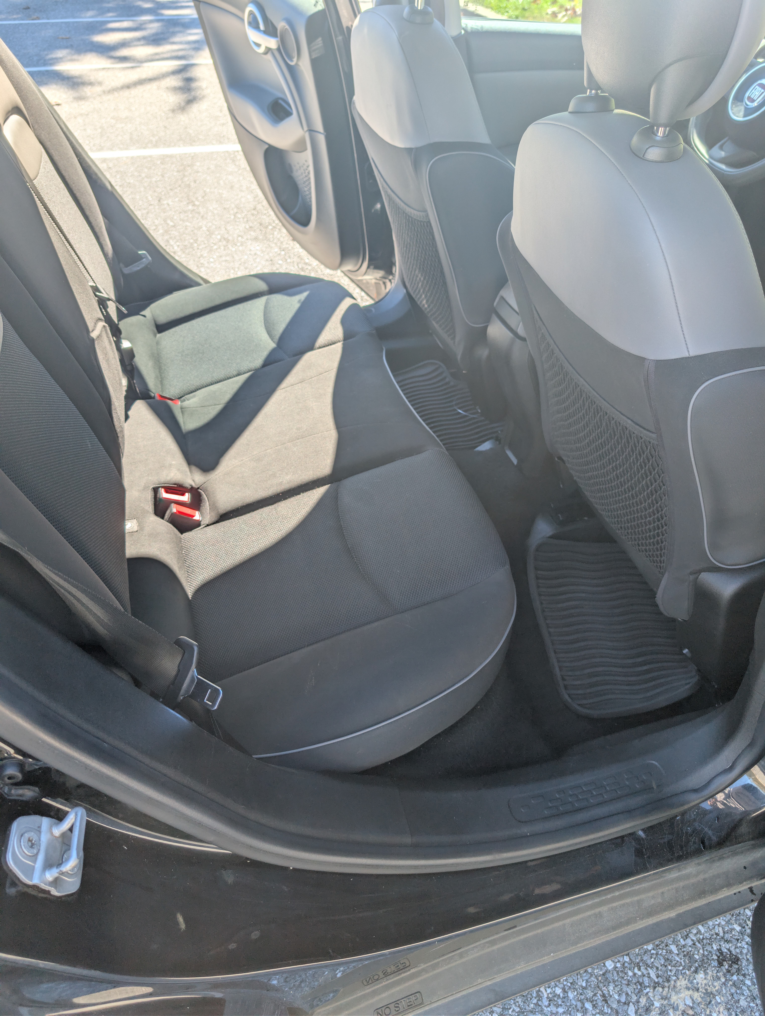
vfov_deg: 71.5
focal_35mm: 24
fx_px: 705
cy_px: 508
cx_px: 382
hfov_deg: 56.9
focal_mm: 6.9
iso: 16
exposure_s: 1/229
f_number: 1.68
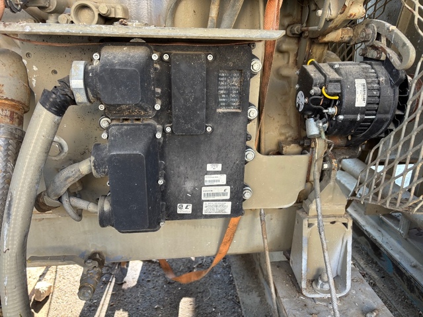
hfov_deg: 67.3
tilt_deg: -19.9
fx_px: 318
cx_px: 212
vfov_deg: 53.1
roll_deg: -1.0
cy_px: 158
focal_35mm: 26
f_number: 1.6
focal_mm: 5.96
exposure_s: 1/121
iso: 50
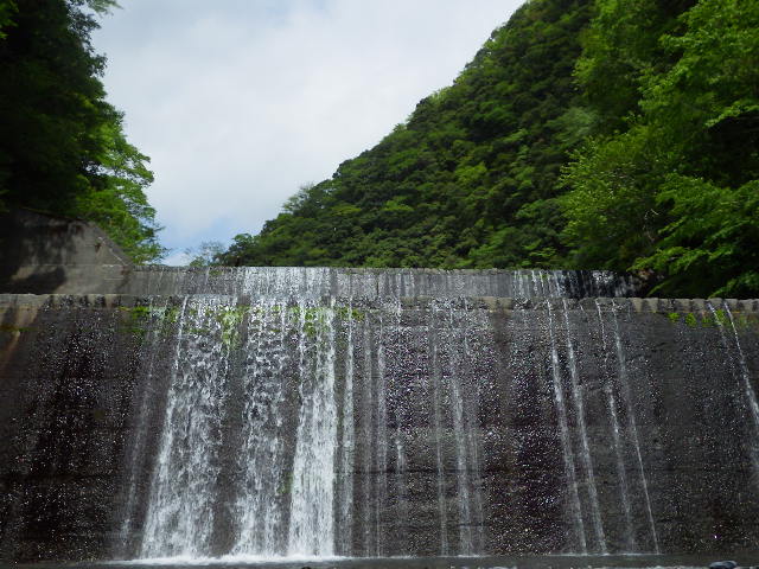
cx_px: 380
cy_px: 284
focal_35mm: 31
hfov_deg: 58.4
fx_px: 680
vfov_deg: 45.4
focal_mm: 5.5
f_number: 9.1
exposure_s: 1/320
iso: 250
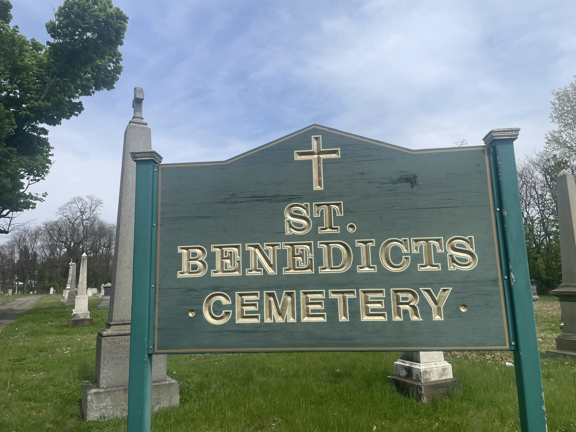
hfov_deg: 67.3
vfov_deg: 53.1
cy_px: 216
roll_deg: +2.0
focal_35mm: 26
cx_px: 288
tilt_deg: +10.2
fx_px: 433
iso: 32
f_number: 1.6
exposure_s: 1/4464
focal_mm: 4.2
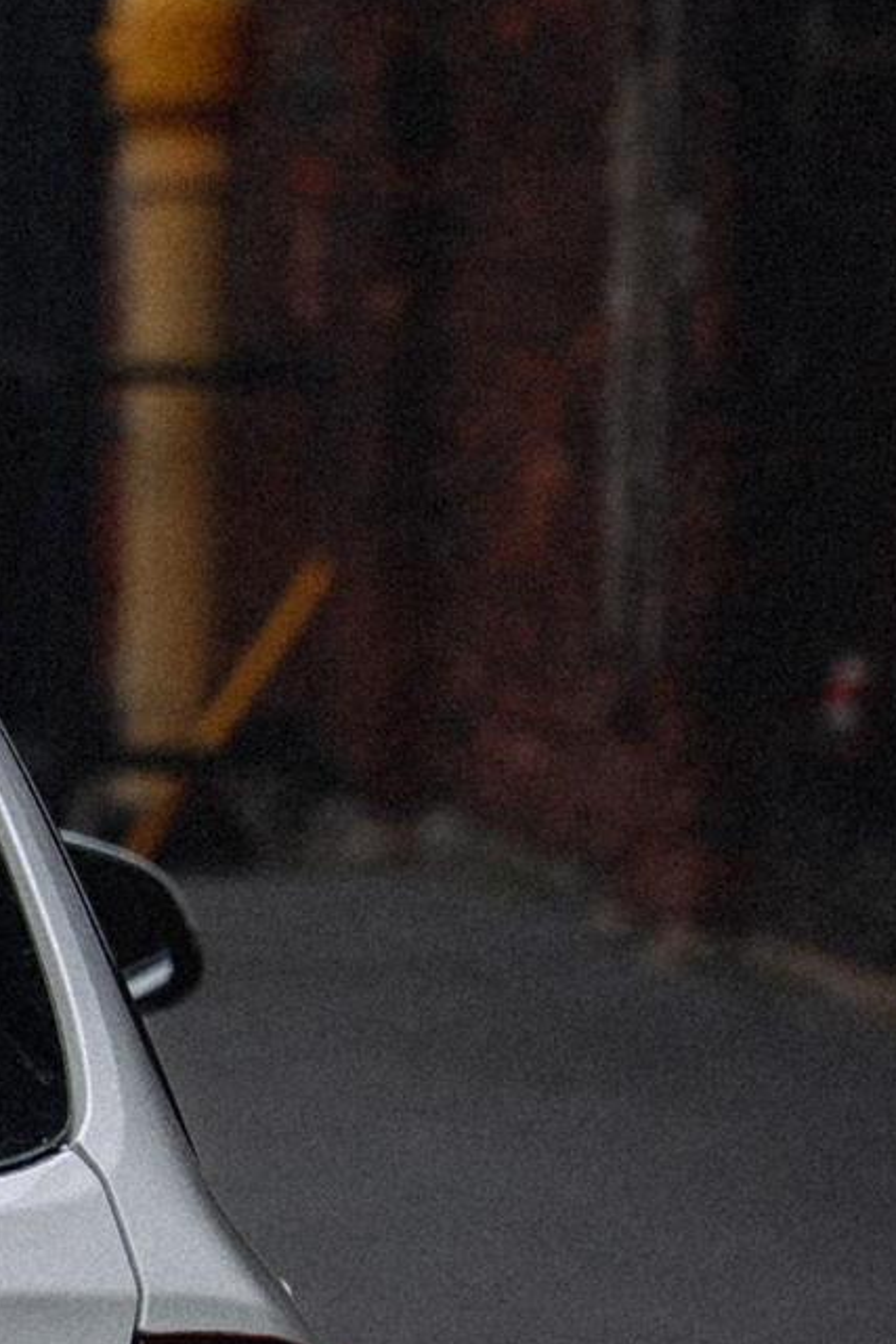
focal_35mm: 384
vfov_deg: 5.4
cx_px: -1259
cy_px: 1199
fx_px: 14327
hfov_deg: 3.5
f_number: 2.8
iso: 200
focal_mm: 64
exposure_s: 1/800
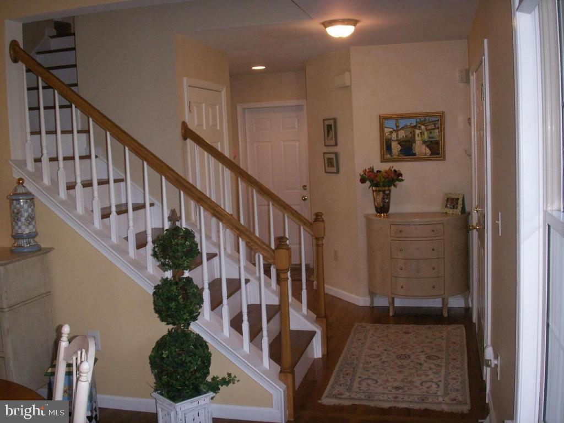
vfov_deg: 38.7
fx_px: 603
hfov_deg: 50.1
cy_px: 212
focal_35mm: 37
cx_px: 282
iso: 100
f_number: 3.5
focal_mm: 7.7
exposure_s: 1/40
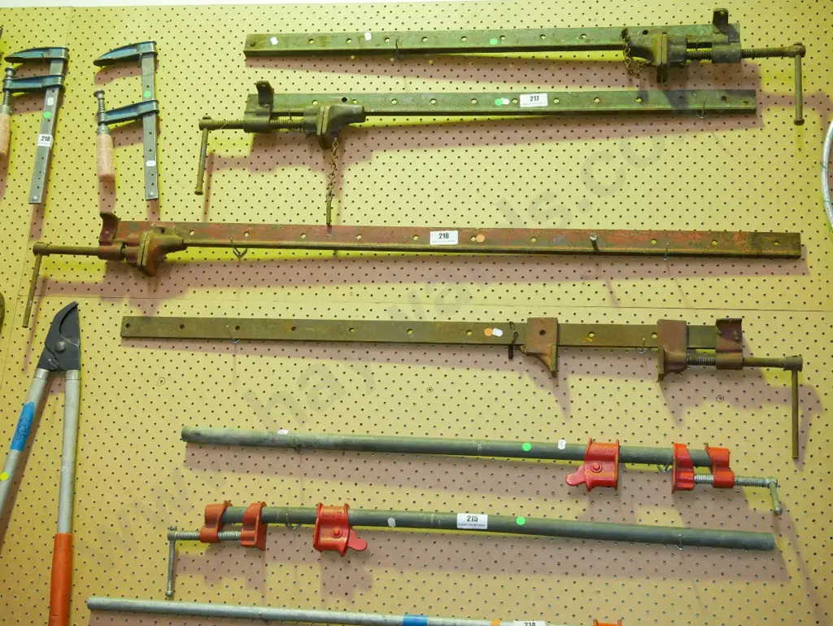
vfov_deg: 29.1
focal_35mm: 50
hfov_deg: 38.2
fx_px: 1204
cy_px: 313
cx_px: 416
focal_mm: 25
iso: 3200
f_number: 5.6
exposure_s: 1/160
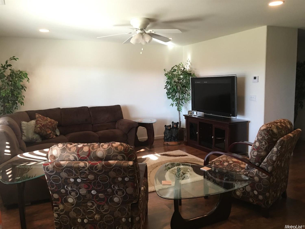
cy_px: 114
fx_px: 255
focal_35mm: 29
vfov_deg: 48.2
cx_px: 152
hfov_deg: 61.7
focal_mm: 4.15
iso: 64
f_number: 2.2
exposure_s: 1/15
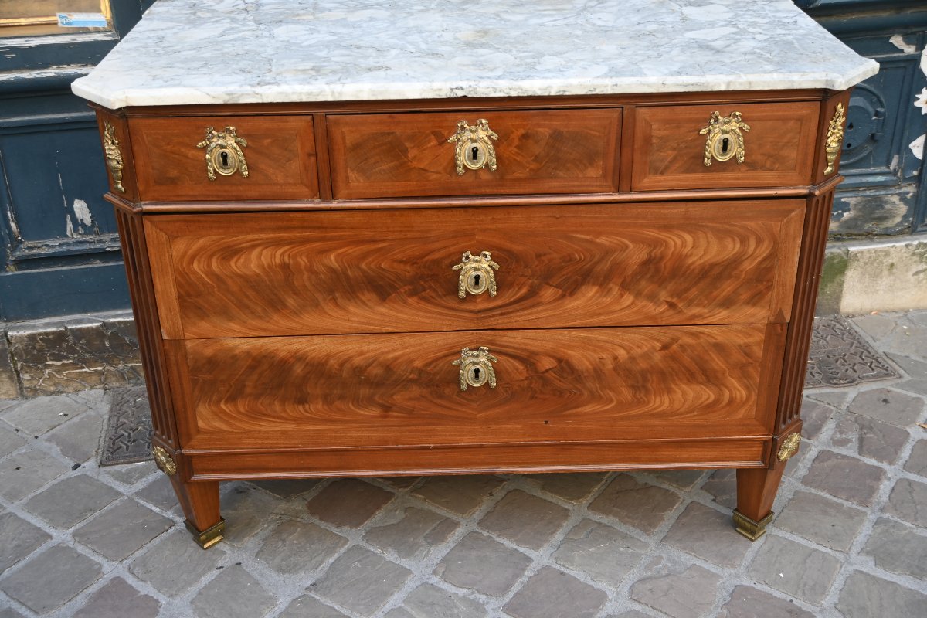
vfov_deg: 33.0
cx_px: 464
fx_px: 1043
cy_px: 309
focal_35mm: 40
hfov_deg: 47.9
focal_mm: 27
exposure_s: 1/250
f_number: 4
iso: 250
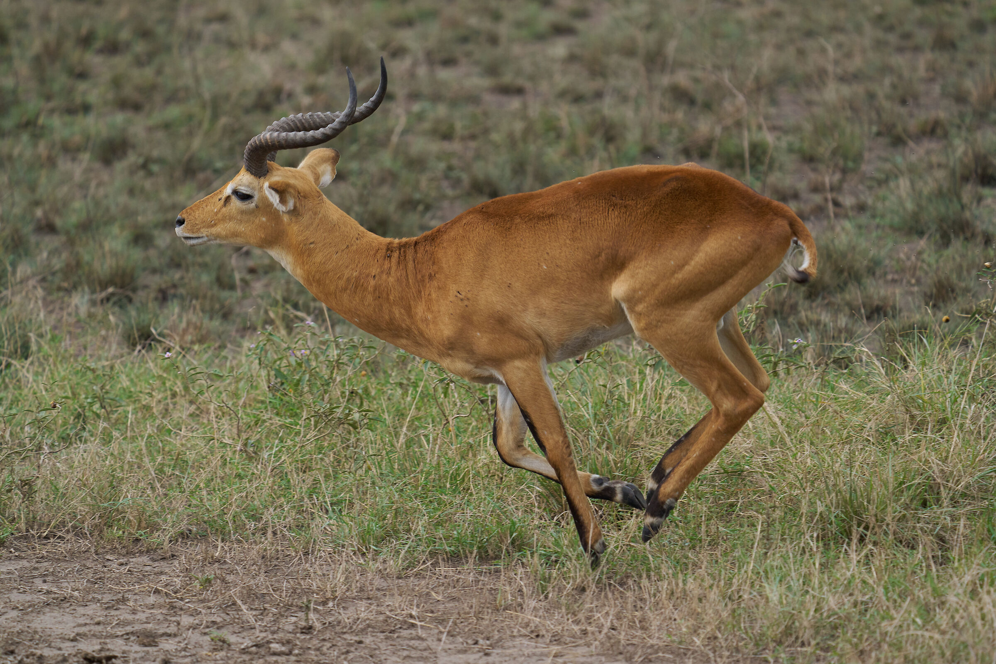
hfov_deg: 7.0
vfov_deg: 4.7
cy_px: 332
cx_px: 498
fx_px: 8106
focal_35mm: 293
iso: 1000
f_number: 5.6
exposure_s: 1/1250
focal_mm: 293
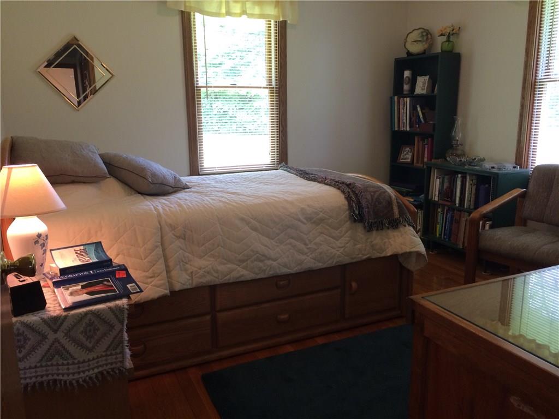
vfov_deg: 48.2
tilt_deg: -13.8
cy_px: 210
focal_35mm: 29
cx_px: 280
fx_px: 468
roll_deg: +0.6
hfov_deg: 61.7
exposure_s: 1/30
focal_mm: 4.15
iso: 64
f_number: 2.2
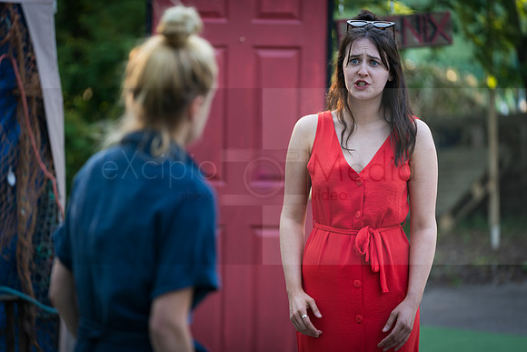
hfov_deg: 13.1
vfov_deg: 8.7
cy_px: 179
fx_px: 2303
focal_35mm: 157
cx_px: 268
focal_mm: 147
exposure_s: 1/160
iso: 200
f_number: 2.8
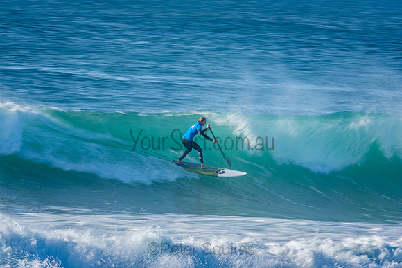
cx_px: 201
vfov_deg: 1.8
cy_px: 134
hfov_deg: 2.7
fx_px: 8377
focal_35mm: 750
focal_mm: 500
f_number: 22
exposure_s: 1/30
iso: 100
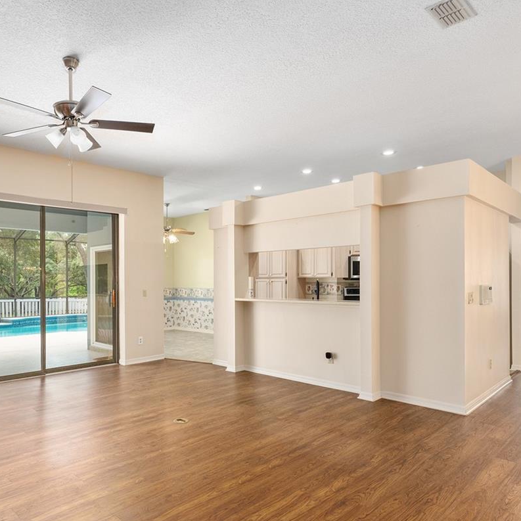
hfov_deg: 63.3
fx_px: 409
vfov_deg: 64.9
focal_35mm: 24
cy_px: 284
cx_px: 171
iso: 400
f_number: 8
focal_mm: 14
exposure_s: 1/3
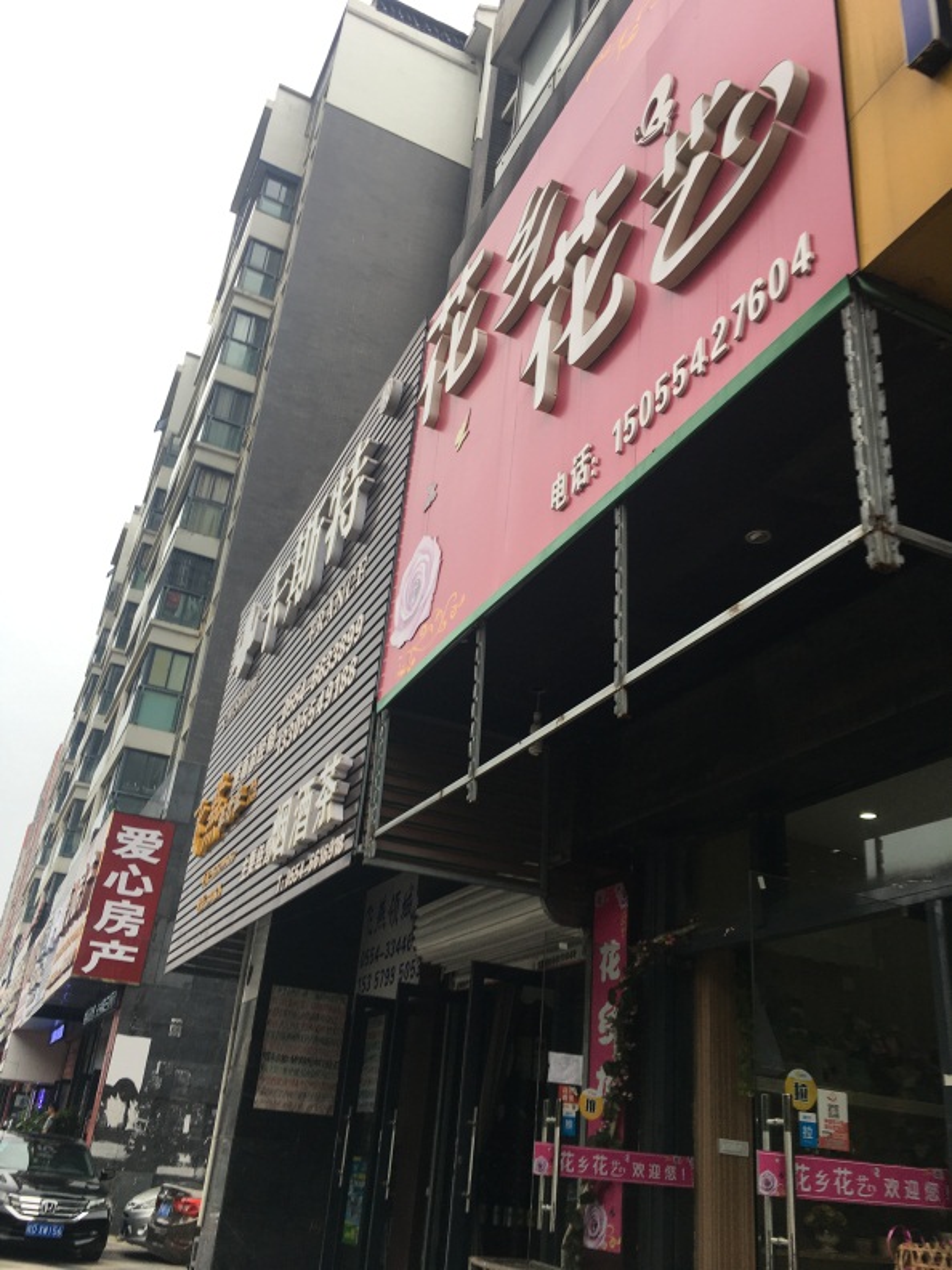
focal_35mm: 29
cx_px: 476
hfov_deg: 48.2
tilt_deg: +29.1
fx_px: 1063
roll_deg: -4.3
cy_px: 635
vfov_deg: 61.7
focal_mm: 4.15
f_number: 2.2
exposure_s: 1/104
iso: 25
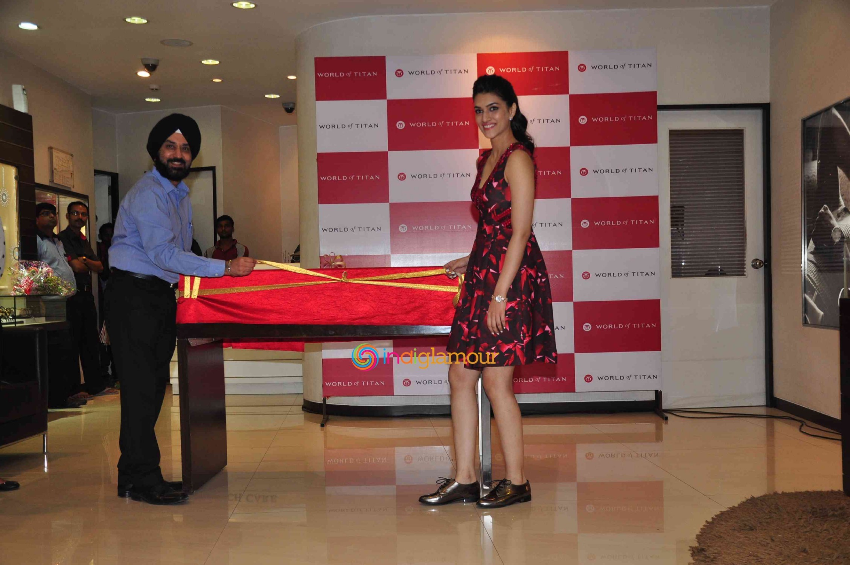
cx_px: 425
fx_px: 884
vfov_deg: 35.4
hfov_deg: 51.3
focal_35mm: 38
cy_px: 282
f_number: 5.6
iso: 400
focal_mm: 25
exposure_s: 1/160
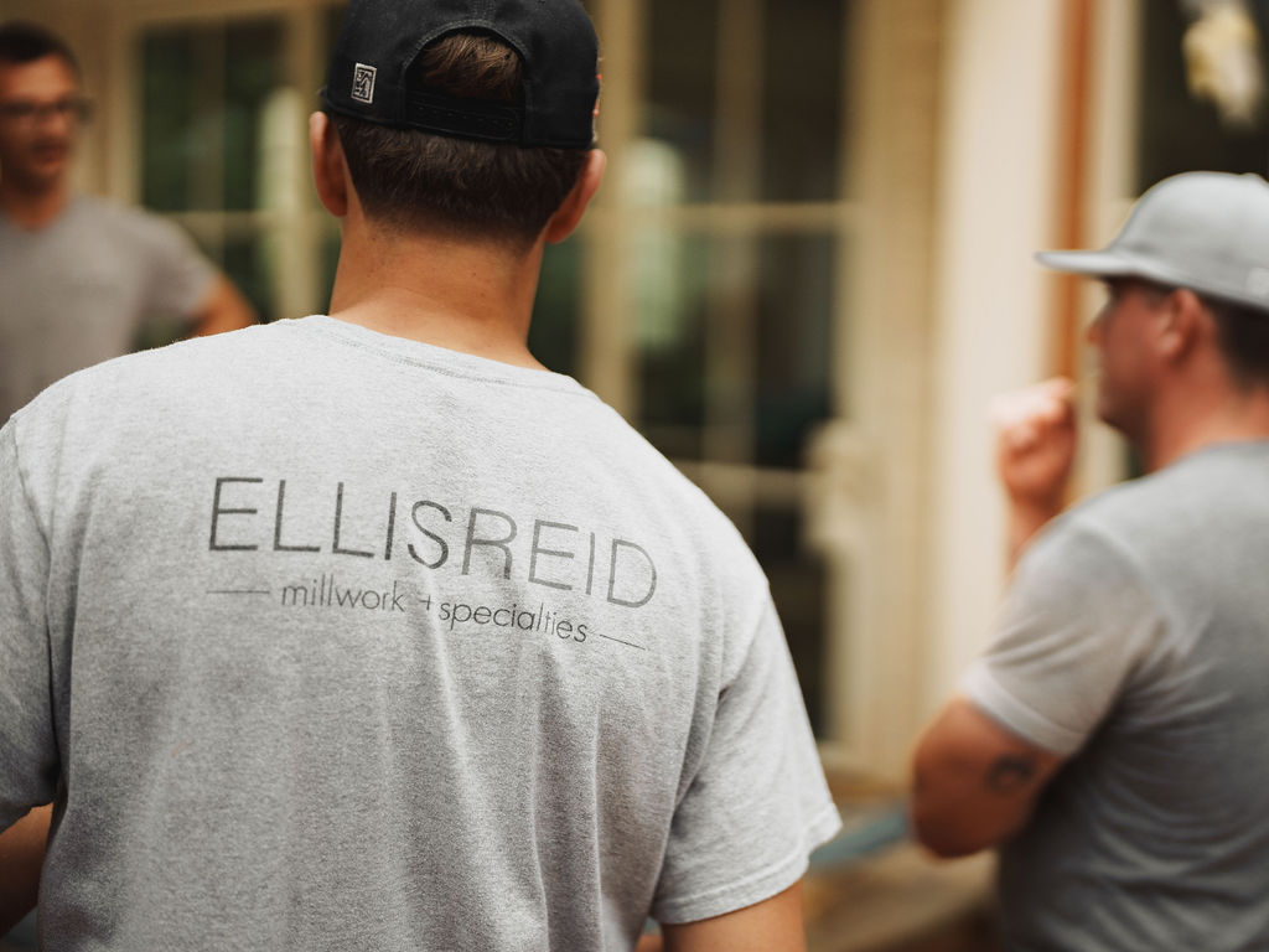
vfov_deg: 27.0
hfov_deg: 35.4
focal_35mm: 54
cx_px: 714
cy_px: 476
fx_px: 1983
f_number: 1.2
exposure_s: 1/4000
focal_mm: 50
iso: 100
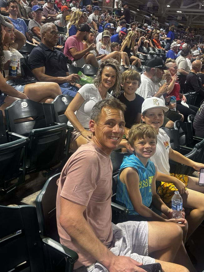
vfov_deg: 51.4
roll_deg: -6.3
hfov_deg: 39.6
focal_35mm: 36
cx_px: 113
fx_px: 283
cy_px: 136
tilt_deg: -17.3
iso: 200
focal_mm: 5.96
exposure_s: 1/60
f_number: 1.6
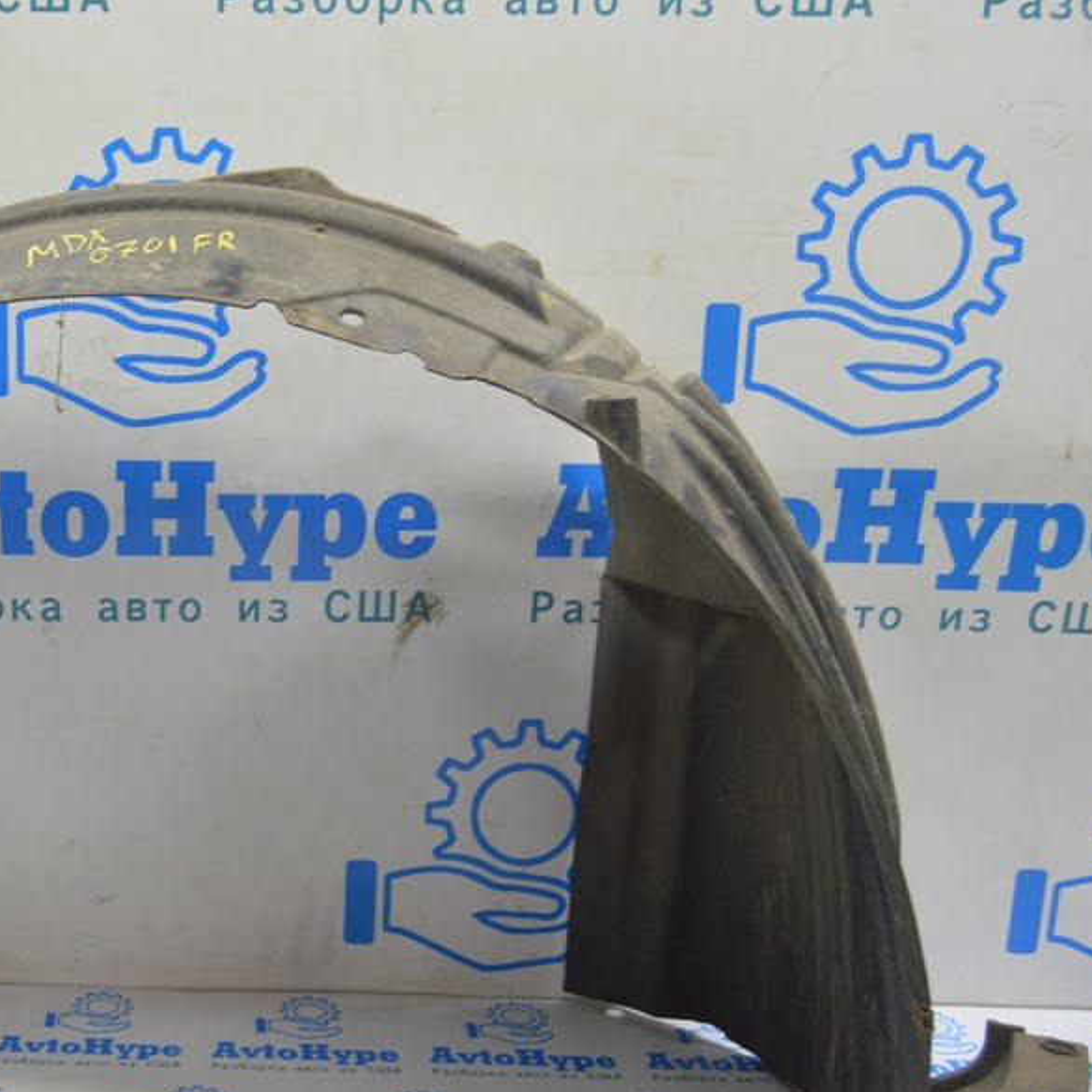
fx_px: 1749
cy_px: 586
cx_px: 164
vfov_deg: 34.7
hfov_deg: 33.3
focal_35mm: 49
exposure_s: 1/20
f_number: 5.6
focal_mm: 22
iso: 400
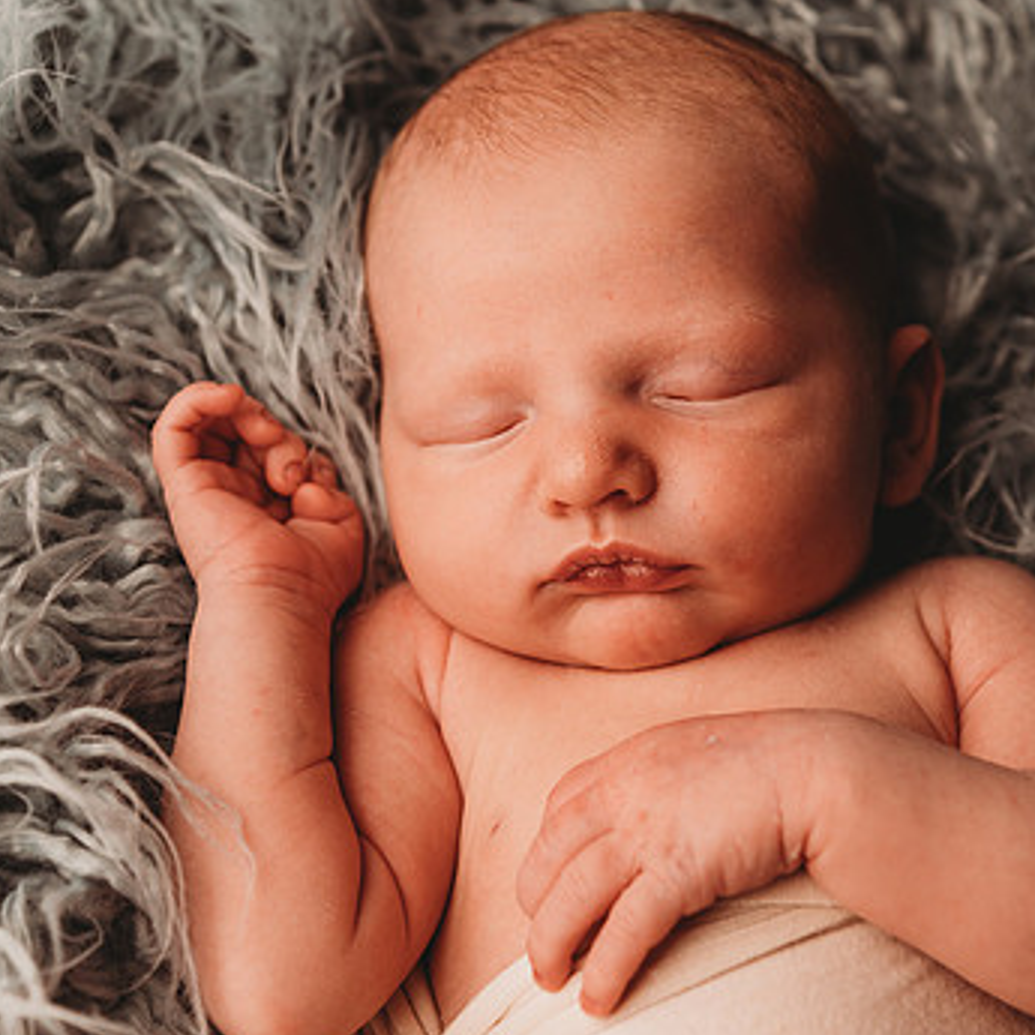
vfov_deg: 20.9
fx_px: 2808
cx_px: 615
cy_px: 472
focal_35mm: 83
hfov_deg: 20.9
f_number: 4
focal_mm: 58
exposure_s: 1/160
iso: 100
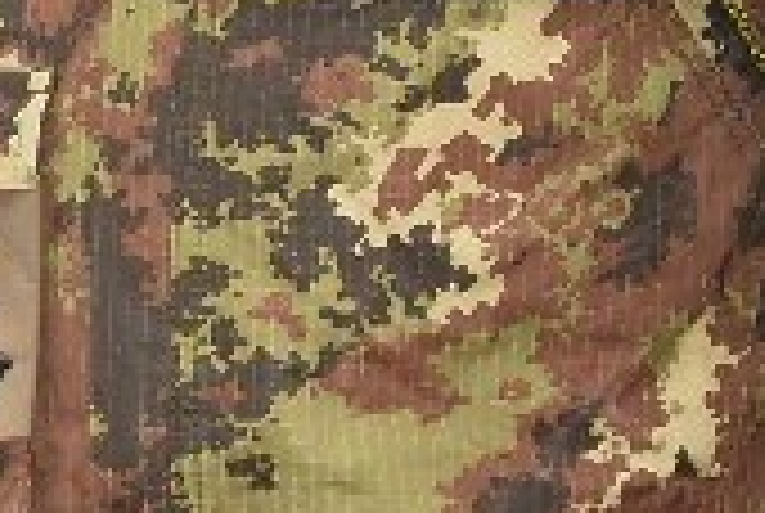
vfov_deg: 3.8
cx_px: -238
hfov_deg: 5.7
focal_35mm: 361
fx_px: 7685
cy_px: -212
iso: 1600
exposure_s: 1/250
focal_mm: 40
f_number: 18
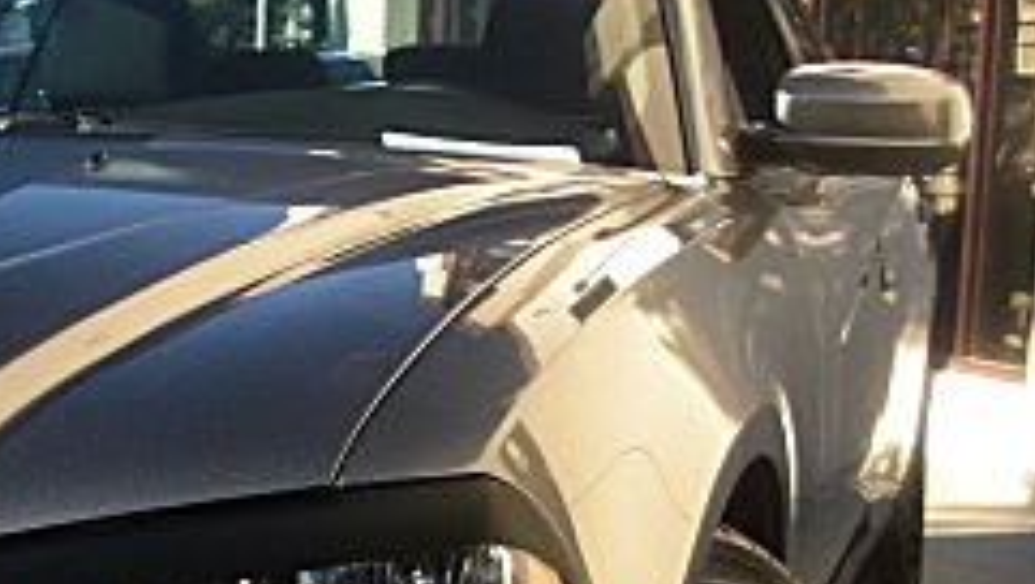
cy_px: 709
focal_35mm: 104
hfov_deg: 19.4
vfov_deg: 11.4
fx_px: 2856
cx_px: -176
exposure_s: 1/200
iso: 50
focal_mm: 6.3
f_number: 2.8
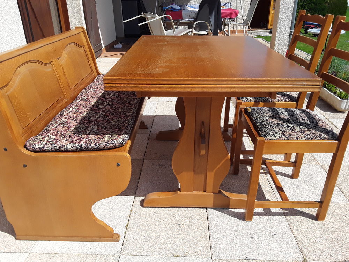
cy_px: 131
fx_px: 272
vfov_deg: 51.4
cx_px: 174
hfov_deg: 65.3
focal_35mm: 27
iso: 40
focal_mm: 2.91
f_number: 1.9
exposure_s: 1/2008
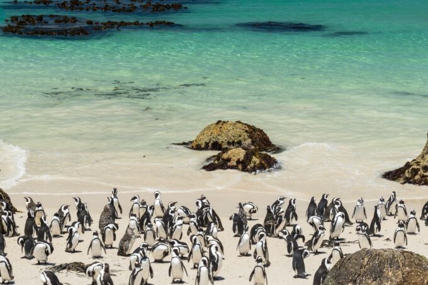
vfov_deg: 12.1
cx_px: 191
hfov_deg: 18.1
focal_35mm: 113
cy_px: 156
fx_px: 1343
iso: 100
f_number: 6.3
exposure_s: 1/320
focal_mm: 50
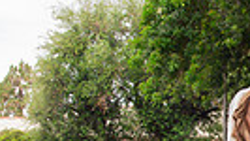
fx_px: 968
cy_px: 180
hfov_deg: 14.1
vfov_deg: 8.2
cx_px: 327
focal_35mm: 146
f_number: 6.3
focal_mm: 32
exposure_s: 1/250
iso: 400
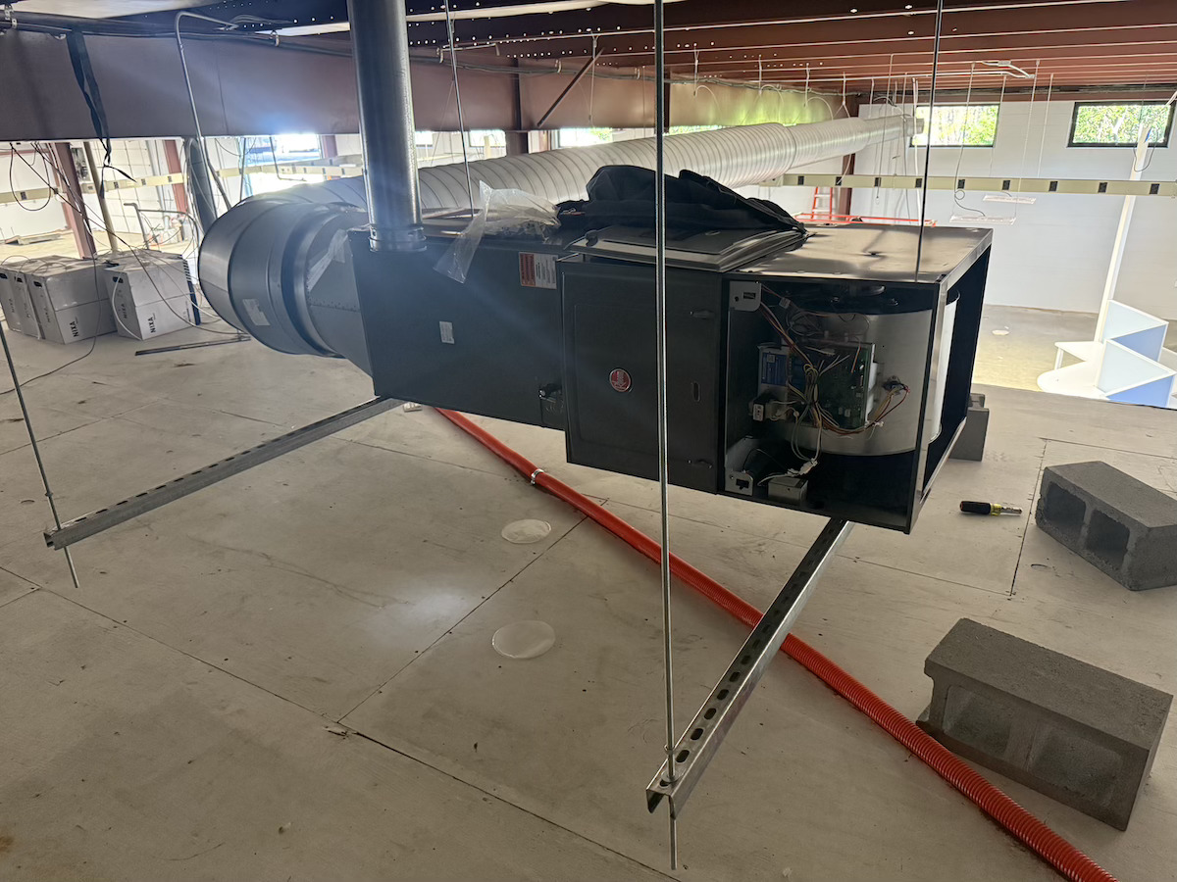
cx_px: 588
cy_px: 441
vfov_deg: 56.8
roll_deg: +2.4
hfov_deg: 71.6
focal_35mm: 24
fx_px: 816
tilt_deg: -23.2
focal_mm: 6.76
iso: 800
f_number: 1.78
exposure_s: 1/60
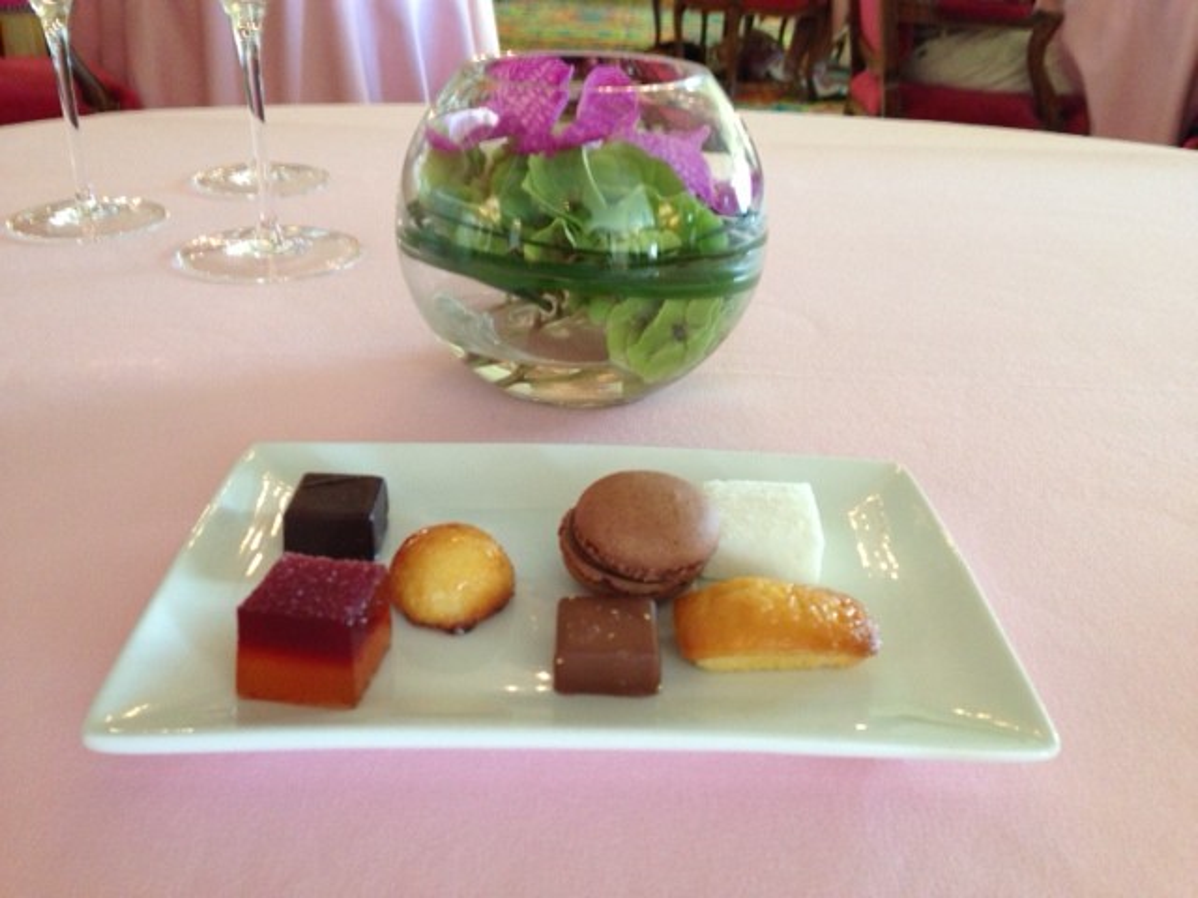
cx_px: 599
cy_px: 449
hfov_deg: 55.4
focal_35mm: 33
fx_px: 1142
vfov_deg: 42.9
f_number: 2.4
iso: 160
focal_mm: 4.13
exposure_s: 1/20
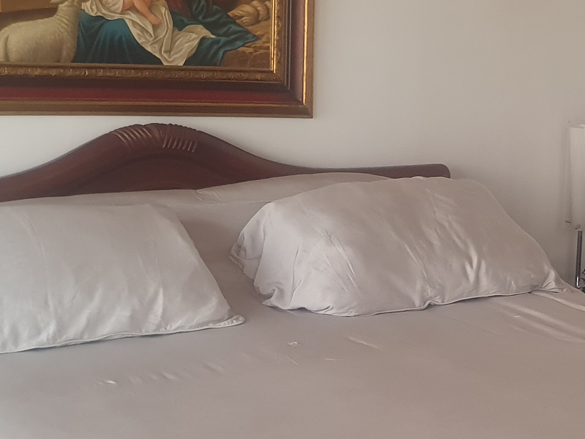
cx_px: 525
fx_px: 1250
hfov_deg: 25.5
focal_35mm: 74
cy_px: 342
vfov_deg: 19.7
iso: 250
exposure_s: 1/60
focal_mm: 4.32
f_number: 2.4
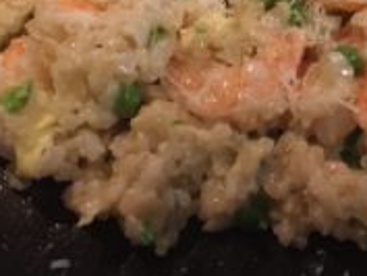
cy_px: -57
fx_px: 870
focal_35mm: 82
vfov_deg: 17.2
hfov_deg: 23.4
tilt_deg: -52.4
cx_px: 311
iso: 200
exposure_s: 1/30
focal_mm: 4.15
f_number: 2.2
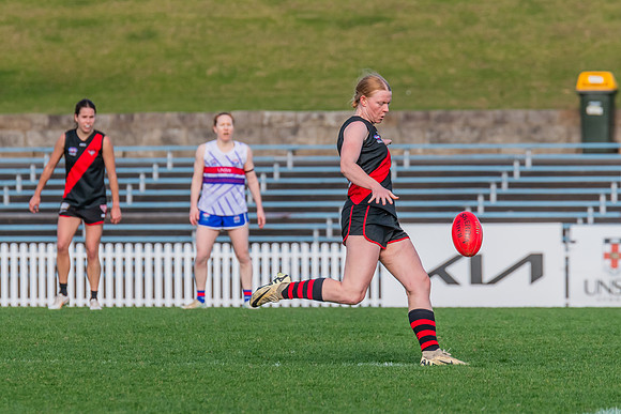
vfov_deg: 2.4
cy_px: 195
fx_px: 9901
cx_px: 375
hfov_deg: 3.6
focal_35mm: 574
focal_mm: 420
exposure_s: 1/1250
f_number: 10
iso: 800
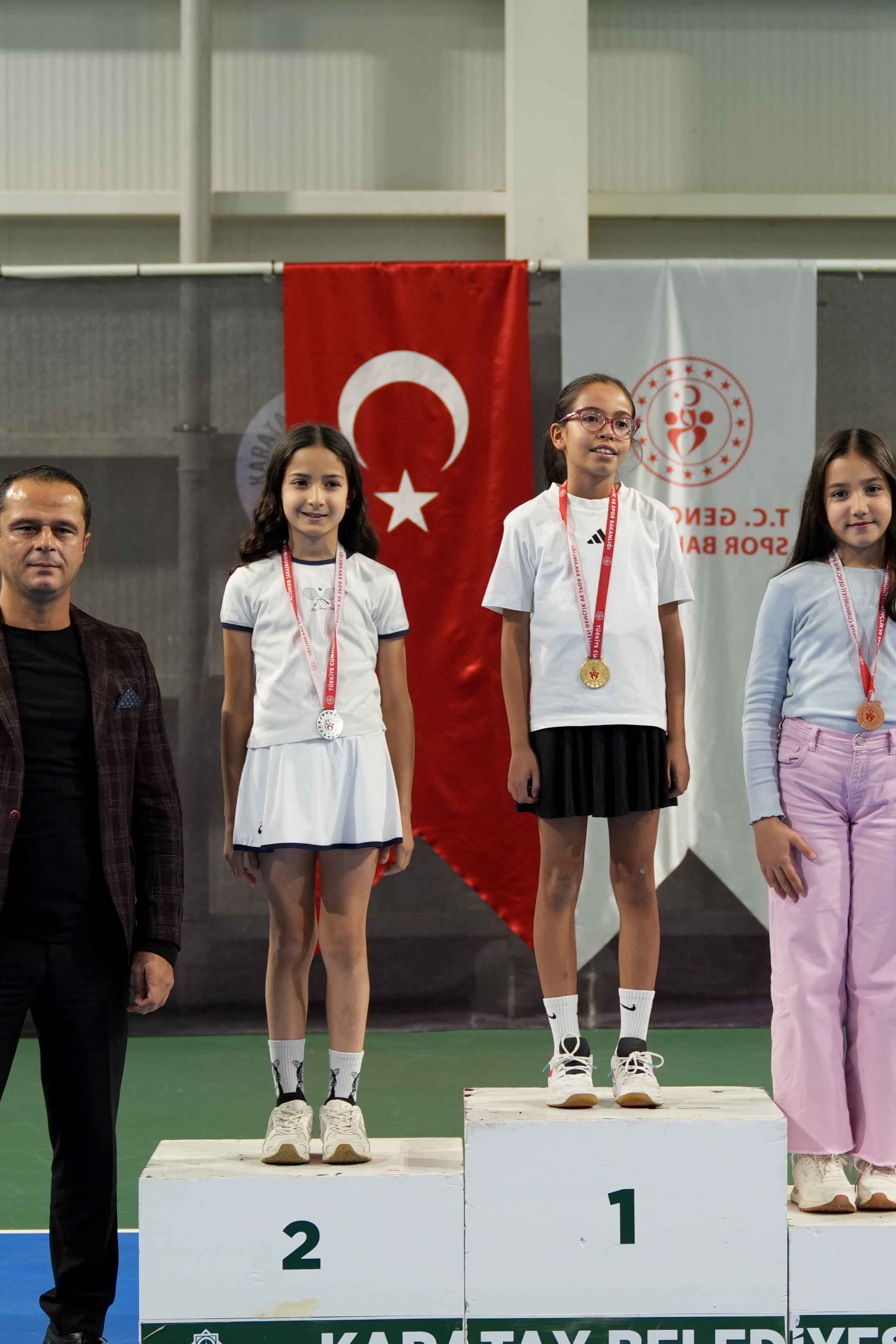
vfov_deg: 20.0
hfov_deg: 13.4
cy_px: 687
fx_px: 3819
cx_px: 597
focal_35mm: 102
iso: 500
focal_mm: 43.9
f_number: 2.8
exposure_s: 1/60
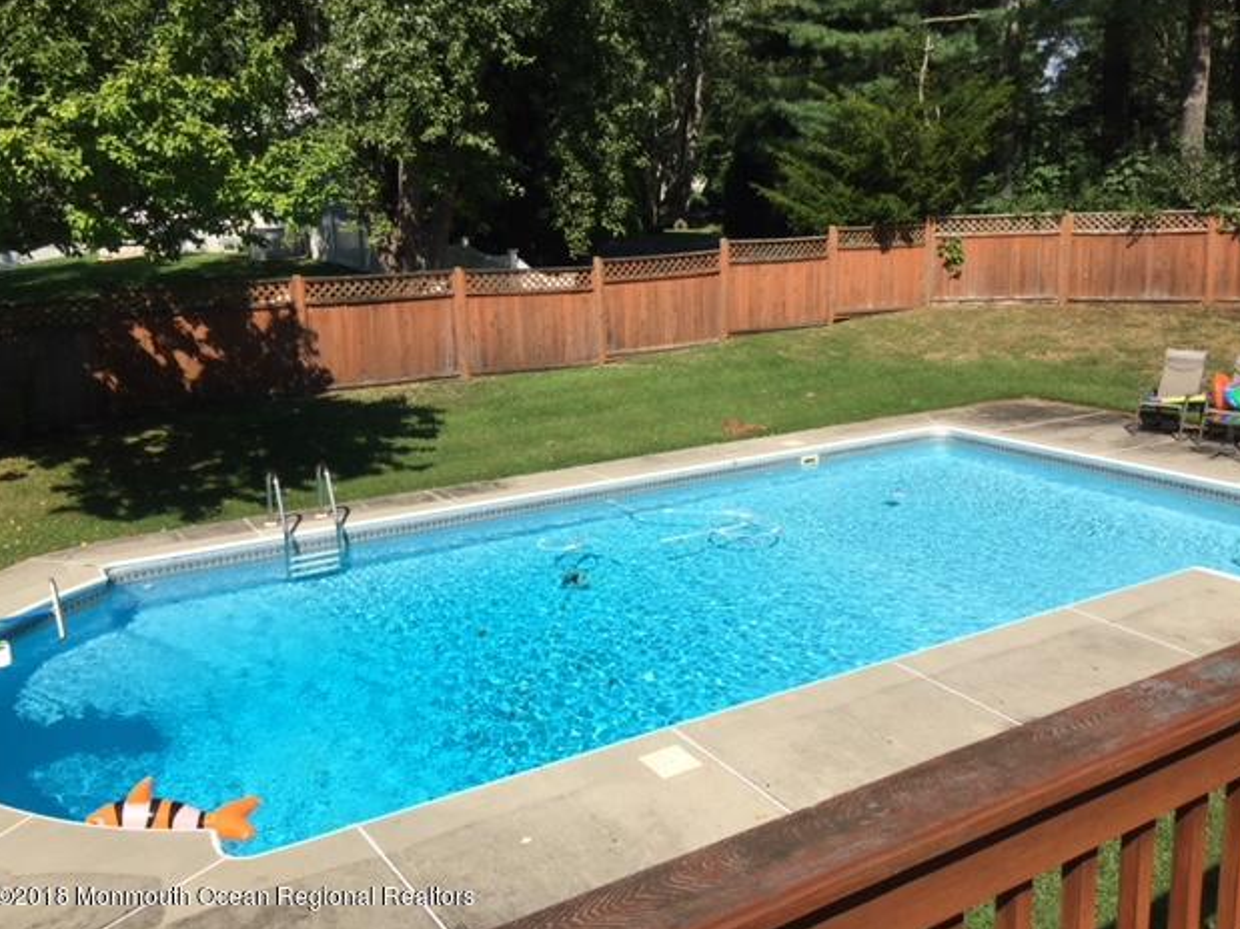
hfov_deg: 60.0
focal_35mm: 30
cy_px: 456
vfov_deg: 46.8
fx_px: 1074
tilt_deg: -12.6
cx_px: 625
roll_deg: +0.2
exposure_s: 1/2083
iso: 32
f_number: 2.2
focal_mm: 4.15
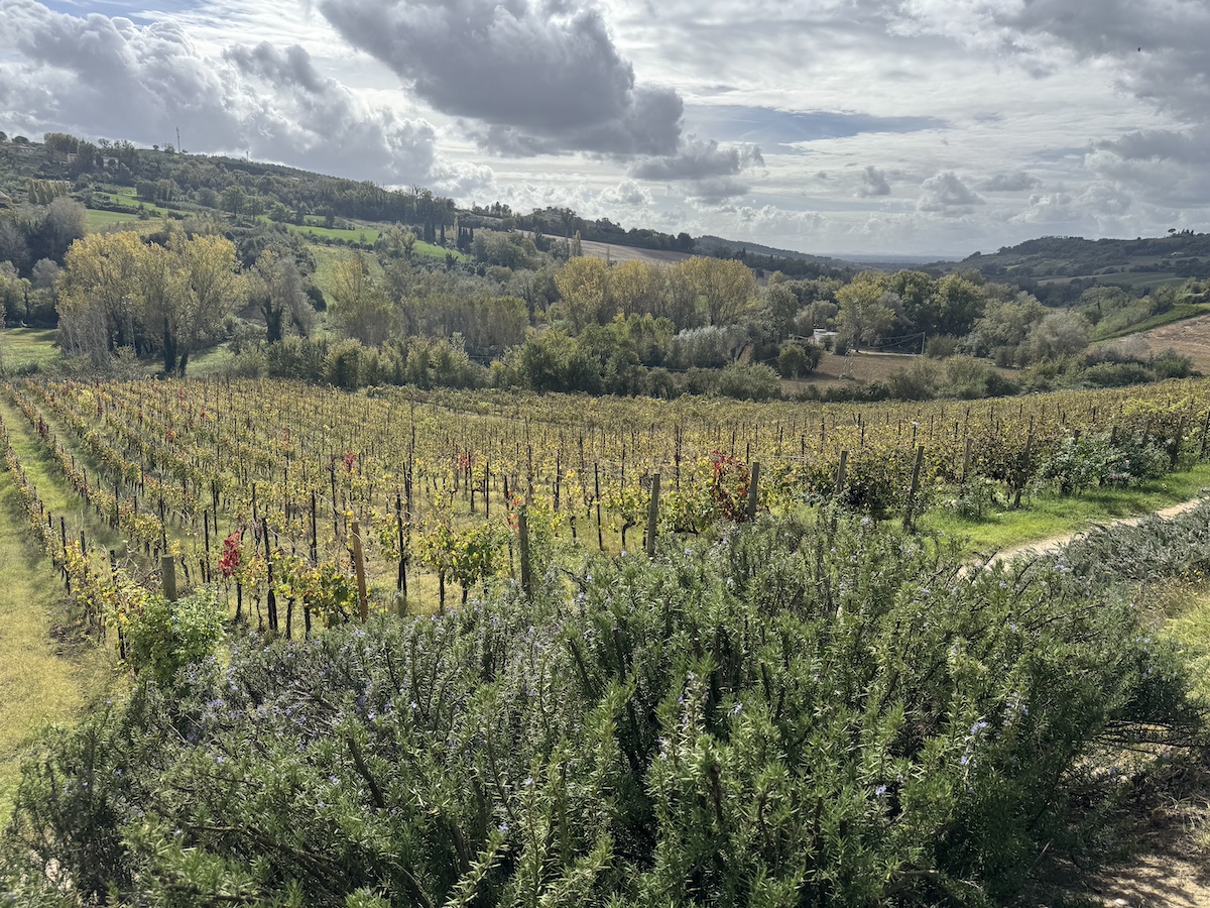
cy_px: 454
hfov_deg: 71.6
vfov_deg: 56.8
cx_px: 605
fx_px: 839
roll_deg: -1.8
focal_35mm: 24
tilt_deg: -14.5
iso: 80
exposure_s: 1/5814
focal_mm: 6.76
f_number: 1.78
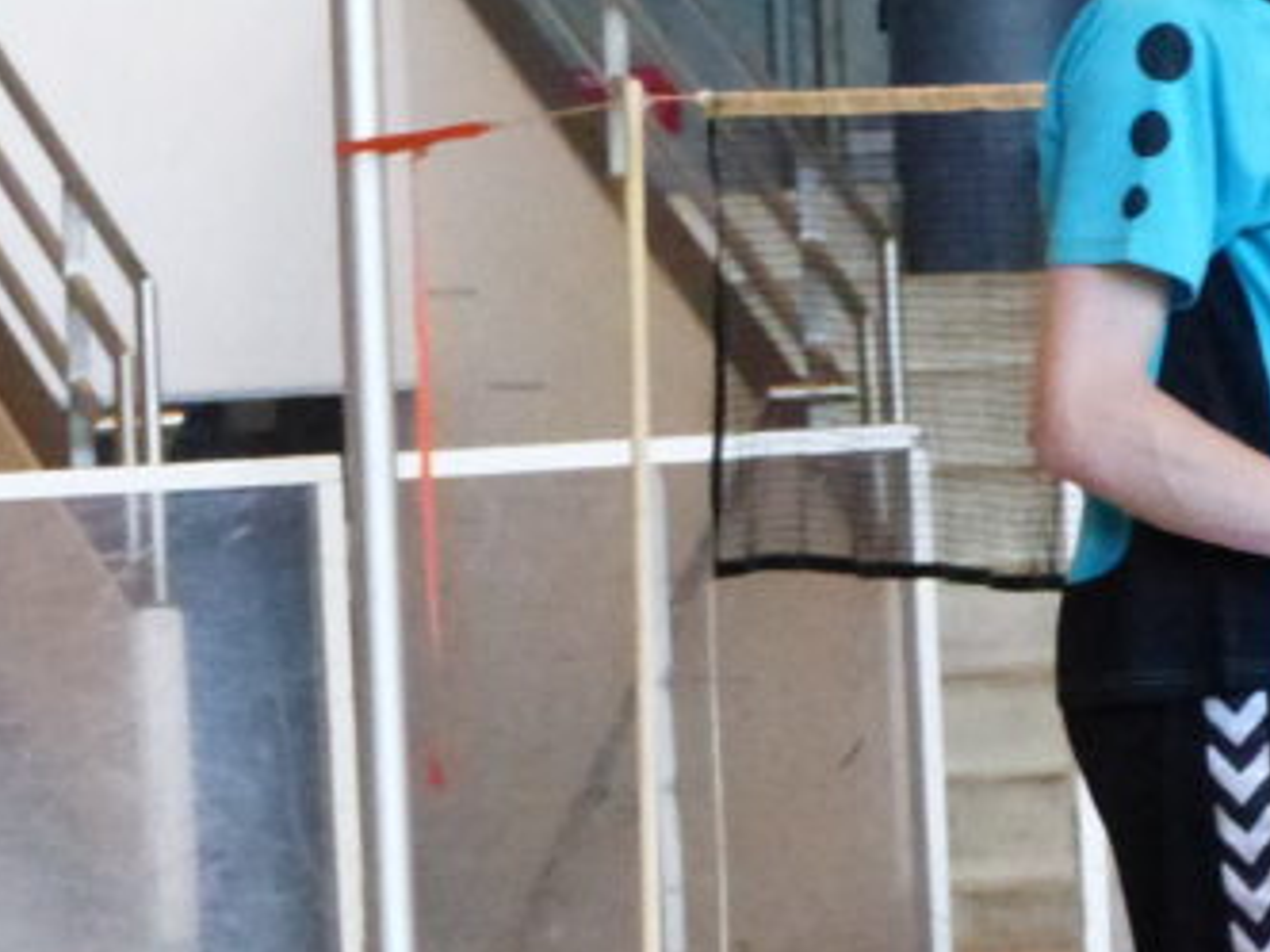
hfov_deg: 4.8
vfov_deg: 3.6
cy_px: 417
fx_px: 15262
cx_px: 1438
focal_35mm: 416
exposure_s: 1/200
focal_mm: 24.3
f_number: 4
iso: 1600
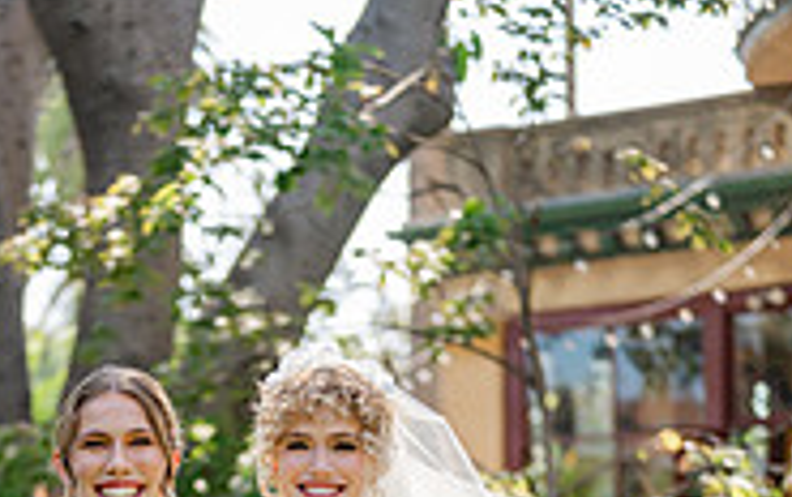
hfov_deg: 16.8
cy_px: 840
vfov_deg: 10.1
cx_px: 231
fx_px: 2679
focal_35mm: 124
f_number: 1.8
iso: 64
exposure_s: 1/800
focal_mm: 50
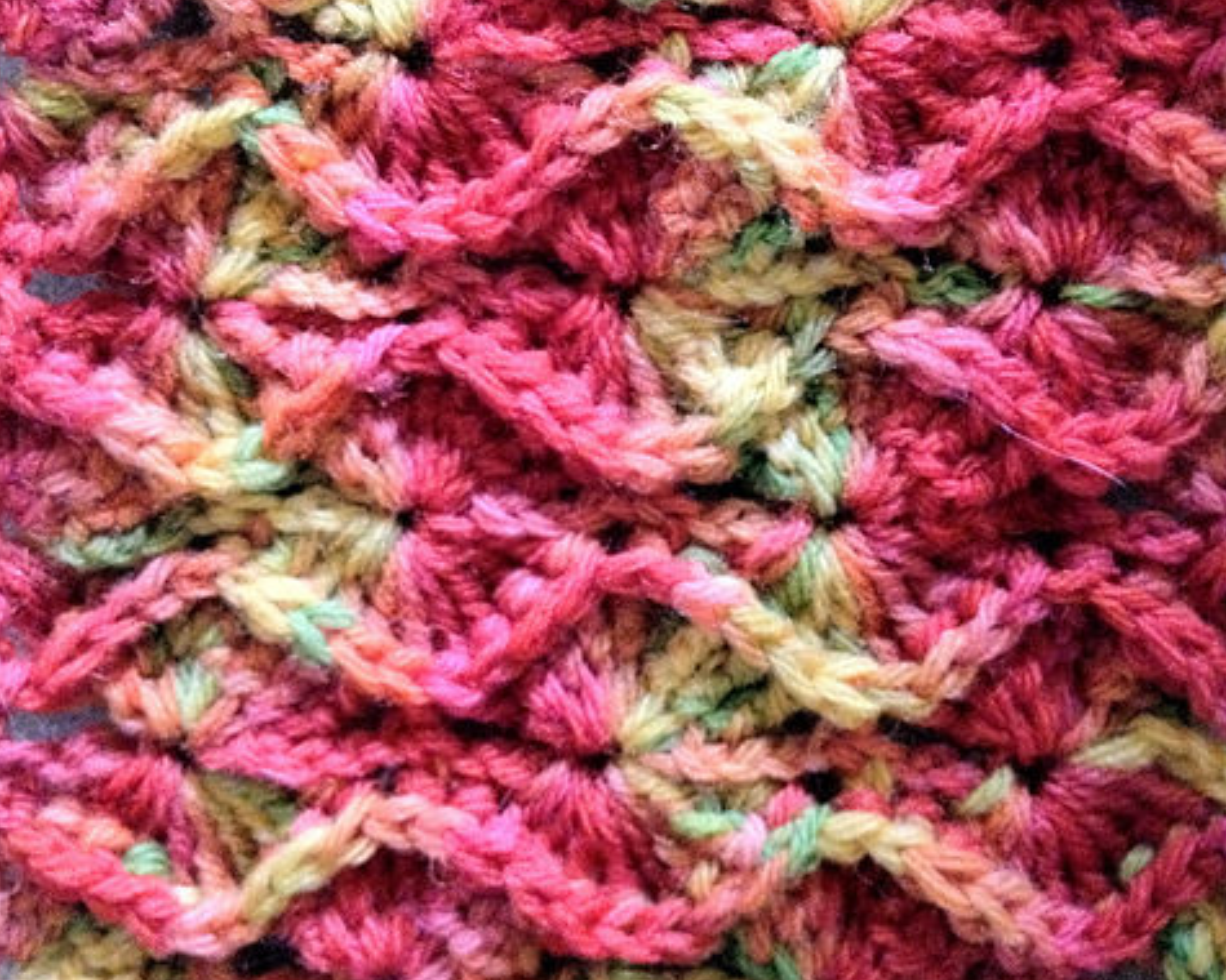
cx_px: 609
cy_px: 377
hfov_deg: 40.3
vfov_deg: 32.6
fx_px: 1669
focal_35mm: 46
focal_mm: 4.28
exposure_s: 1/15
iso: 800
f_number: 2.4
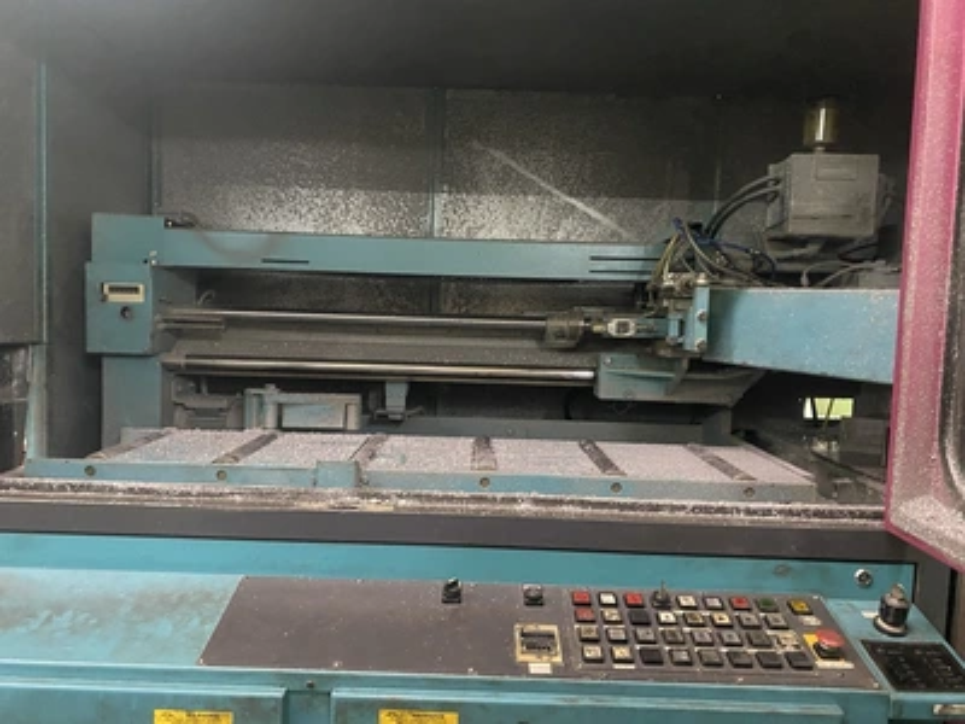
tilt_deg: -2.7
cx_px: 482
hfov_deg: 67.3
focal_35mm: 26
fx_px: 725
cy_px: 362
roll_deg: -1.5
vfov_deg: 53.1
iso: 800
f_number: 1.8
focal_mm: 4.25
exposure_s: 1/30
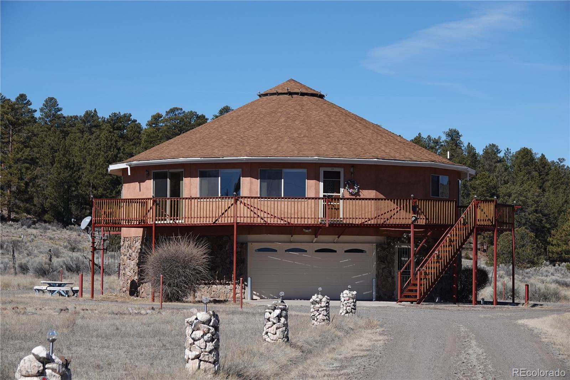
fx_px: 1694
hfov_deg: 19.1
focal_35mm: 107
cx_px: 285
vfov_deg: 12.8
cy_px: 190
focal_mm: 39.42
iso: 100
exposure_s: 1/1250
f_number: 4
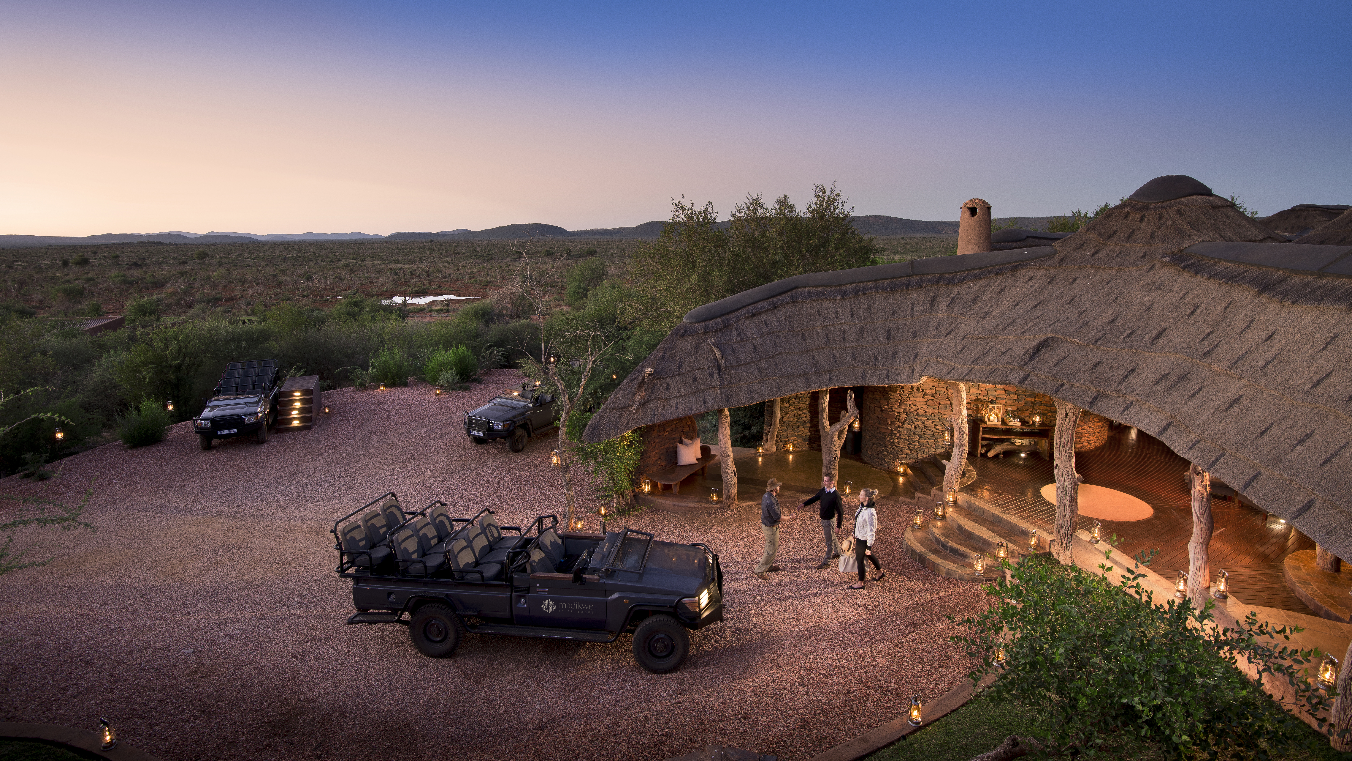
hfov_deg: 95.9
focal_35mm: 17
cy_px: 336
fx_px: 609
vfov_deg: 63.7
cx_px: 668
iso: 200
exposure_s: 1
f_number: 8
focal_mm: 16
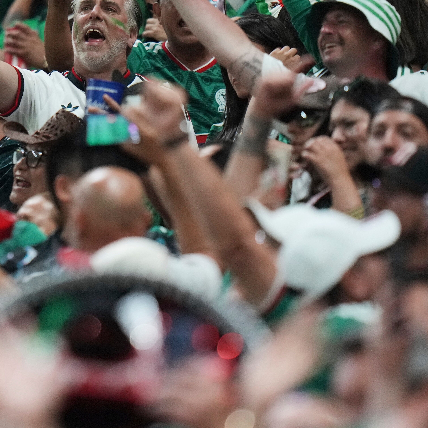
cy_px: 118
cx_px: 36
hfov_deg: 1.8
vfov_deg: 1.8
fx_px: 13639
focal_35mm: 975
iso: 4000
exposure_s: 1/1000
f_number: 2.8
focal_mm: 400
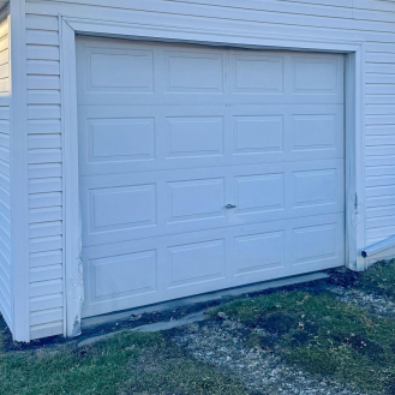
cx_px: 231
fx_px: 555
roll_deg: +1.4
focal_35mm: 43
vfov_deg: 38.8
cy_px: 134
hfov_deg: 39.1
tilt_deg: -2.3
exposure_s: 1/1560
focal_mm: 6.76
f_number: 1.78
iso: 80
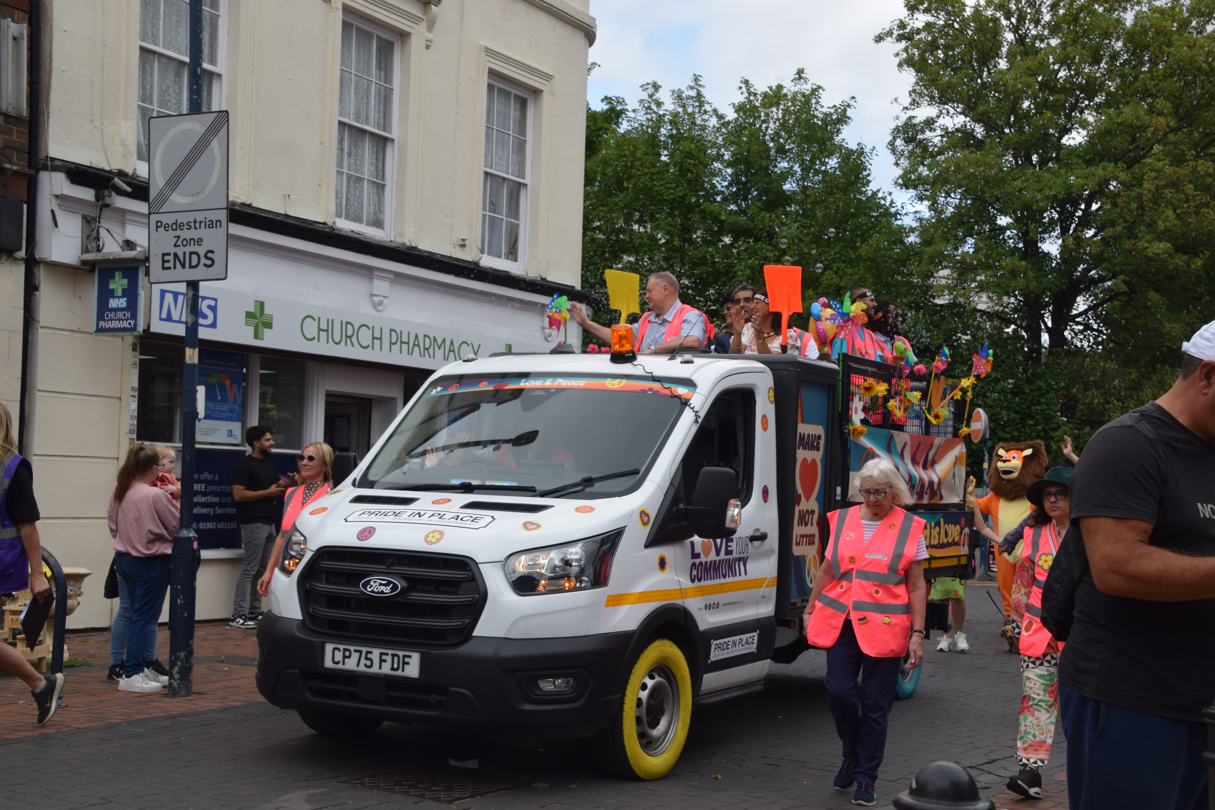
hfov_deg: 41.1
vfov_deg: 28.1
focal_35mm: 48
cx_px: 608
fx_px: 1620
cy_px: 405
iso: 200
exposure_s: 1/320
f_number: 9
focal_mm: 32
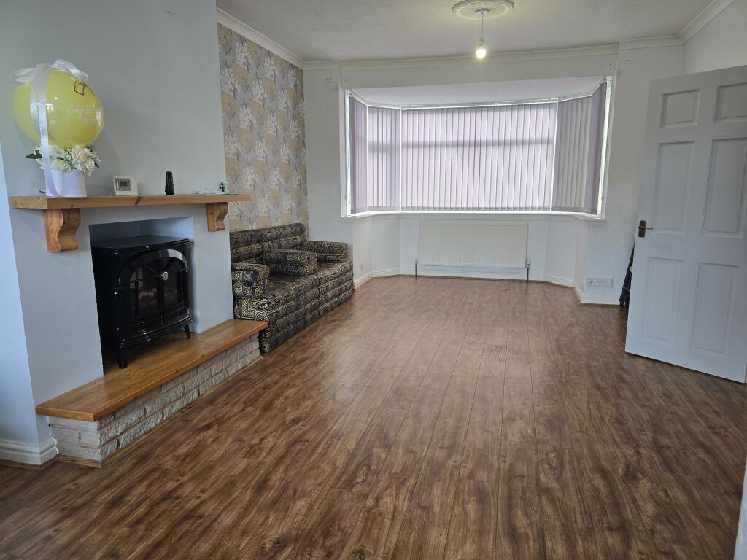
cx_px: 374
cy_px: 280
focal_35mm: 23
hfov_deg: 73.9
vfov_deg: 58.9
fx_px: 496
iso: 100
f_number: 1.7
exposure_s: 1/100
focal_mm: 6.3
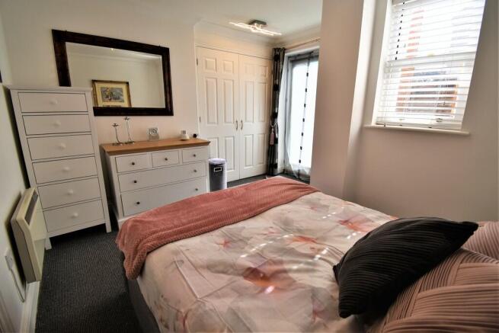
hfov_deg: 100.4
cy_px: 166
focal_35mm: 15
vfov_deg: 77.4
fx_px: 208
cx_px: 250
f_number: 5.6
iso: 100
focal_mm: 10
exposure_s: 1/125
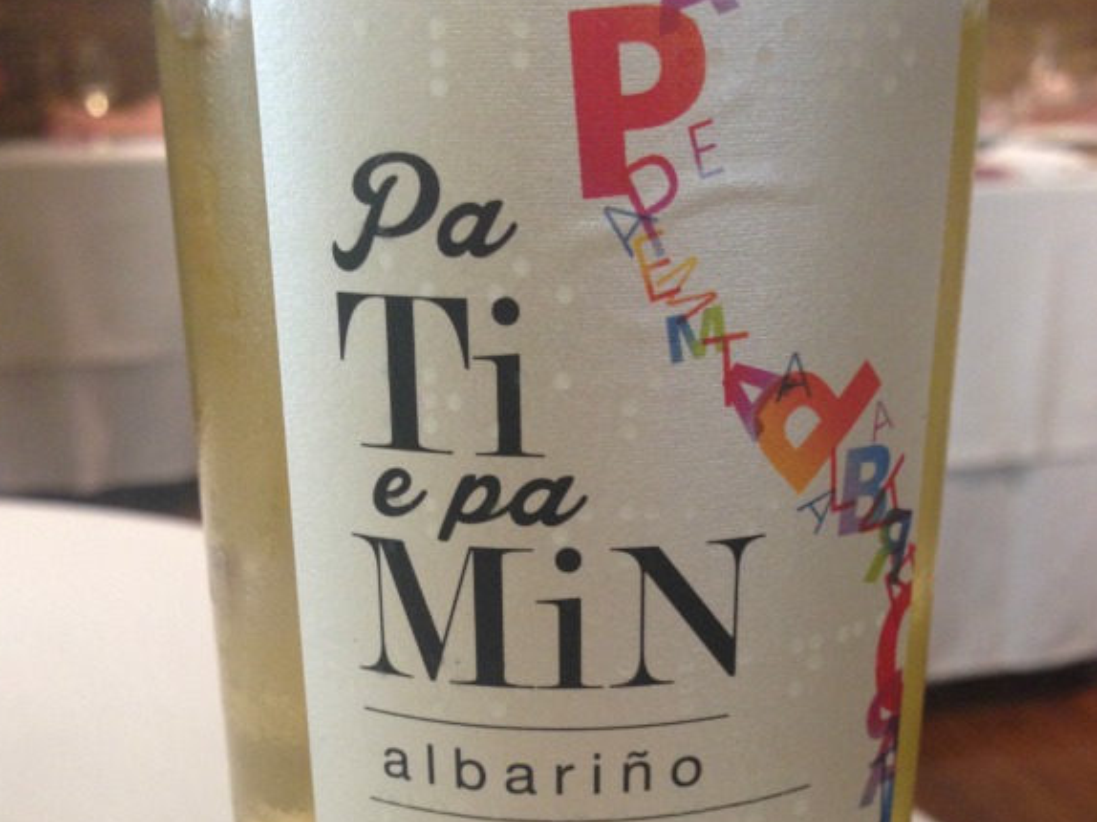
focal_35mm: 46
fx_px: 1457
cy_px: 631
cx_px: 529
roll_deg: +1.0
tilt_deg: -20.4
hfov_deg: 41.2
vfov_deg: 30.9
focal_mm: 4.12
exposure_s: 1/20
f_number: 2.4
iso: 100
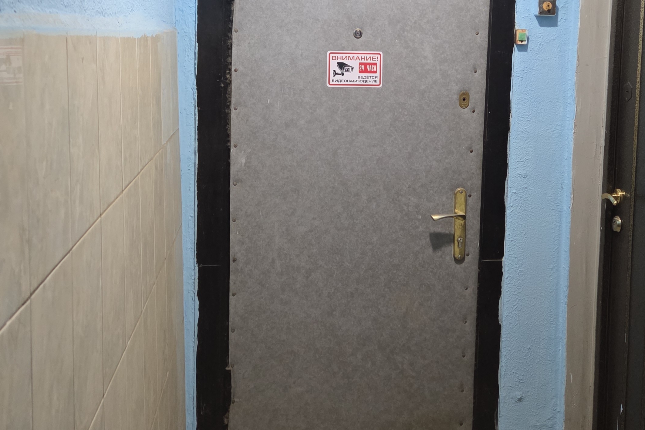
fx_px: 806
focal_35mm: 45
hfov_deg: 43.5
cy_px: 115
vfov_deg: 29.5
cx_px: 362
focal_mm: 5.4
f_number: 1.8
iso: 400
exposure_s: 1/100
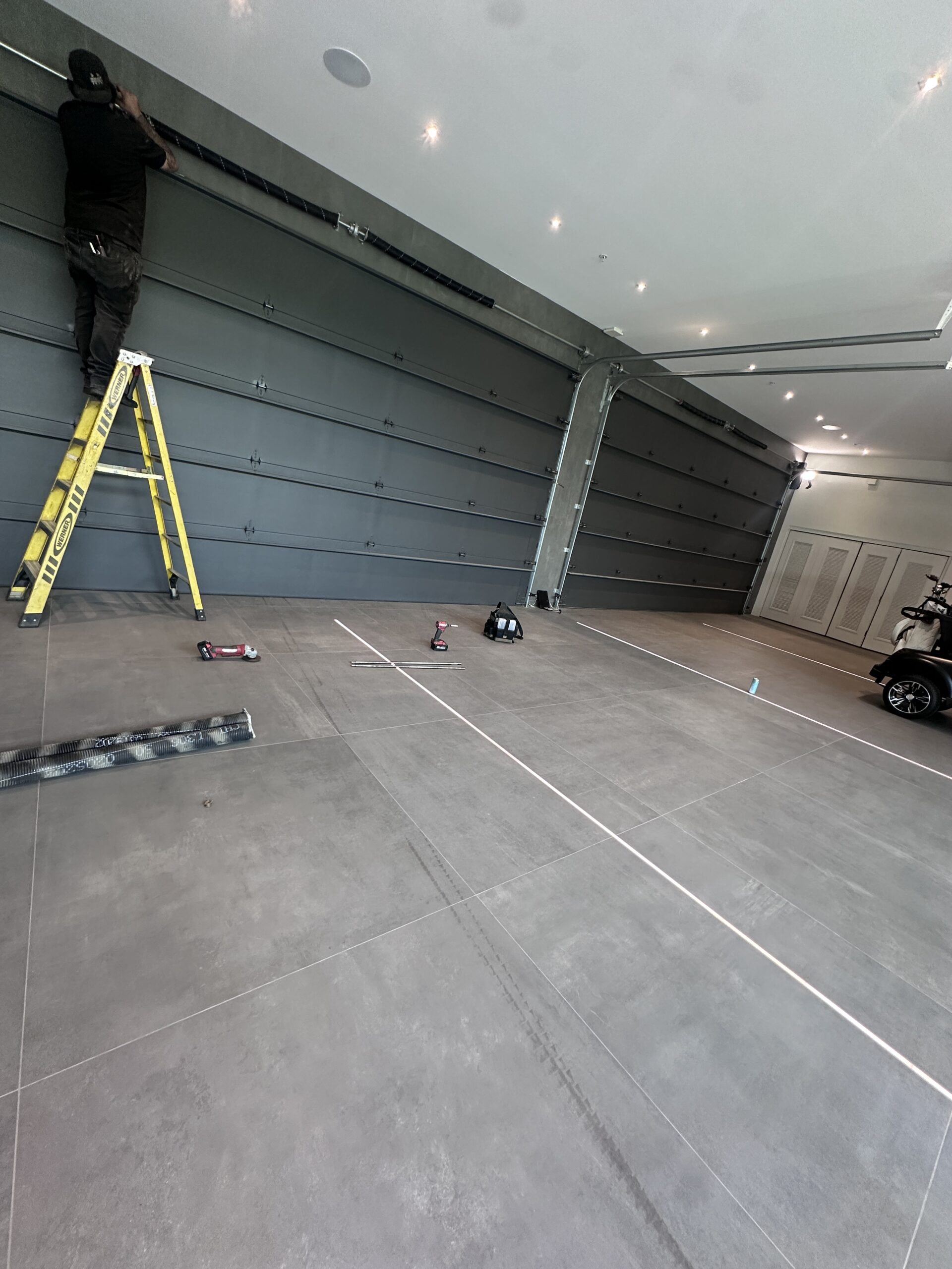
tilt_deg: -14.6
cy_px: 634
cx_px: 476
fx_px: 513
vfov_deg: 102.1
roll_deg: -12.0
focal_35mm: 14
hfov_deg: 85.7
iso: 200
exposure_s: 1/60
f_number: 2.2
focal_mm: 2.22
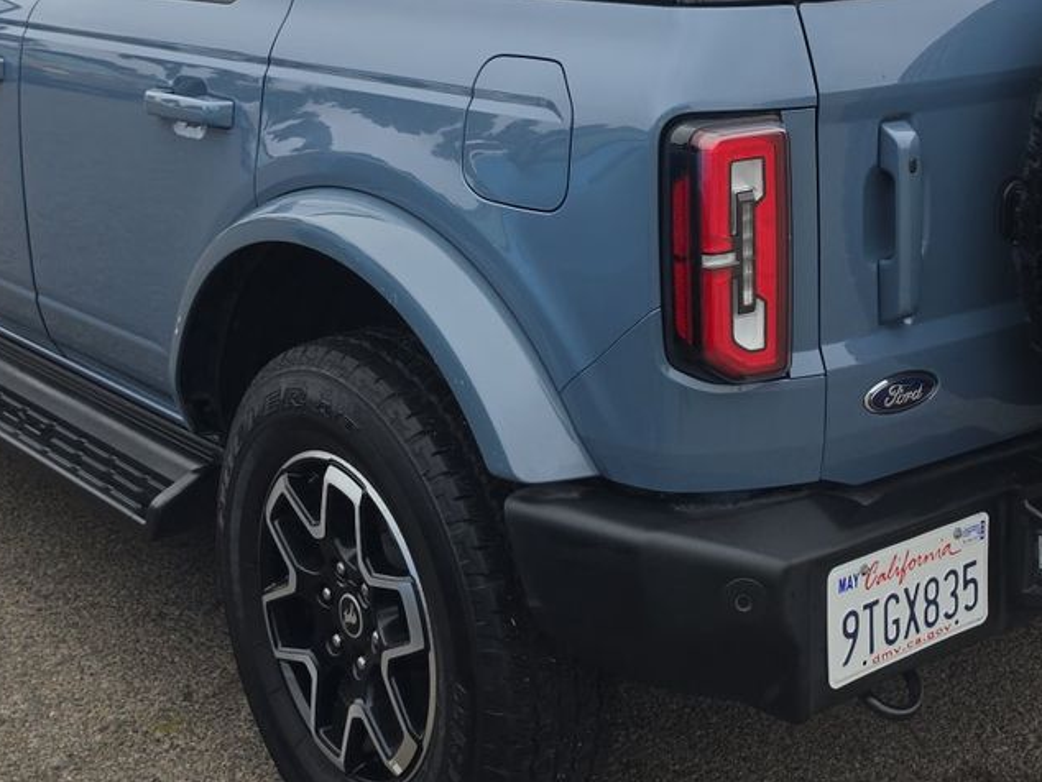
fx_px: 1747
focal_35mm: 58
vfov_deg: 24.8
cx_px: 634
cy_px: 141
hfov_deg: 33.1
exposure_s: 1/119
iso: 11
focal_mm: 6.5
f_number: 1.4
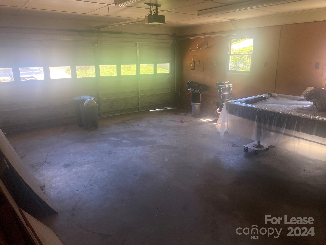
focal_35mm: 26
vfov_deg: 53.1
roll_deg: +1.1
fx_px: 245
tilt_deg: -16.3
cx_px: 163
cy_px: 122
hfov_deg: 67.3
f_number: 1.8
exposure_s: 1/121
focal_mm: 4.25
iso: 64
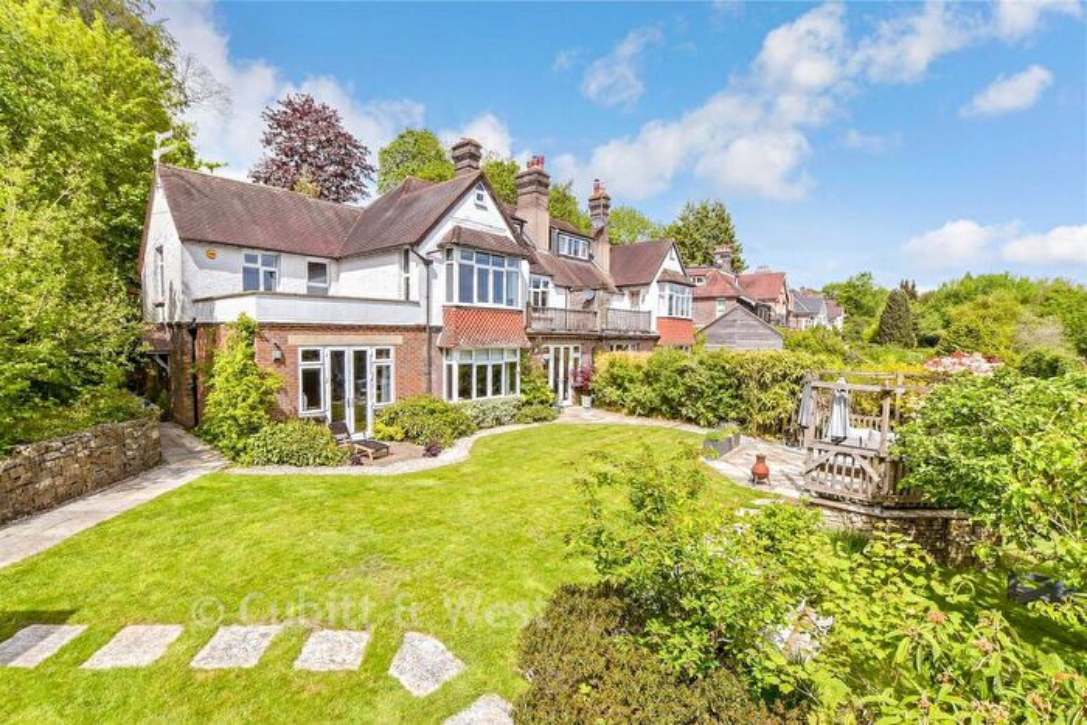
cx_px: 544
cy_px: 362
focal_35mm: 15
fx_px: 453
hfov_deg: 100.4
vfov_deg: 77.4
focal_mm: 10
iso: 160
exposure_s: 1/400
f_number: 8
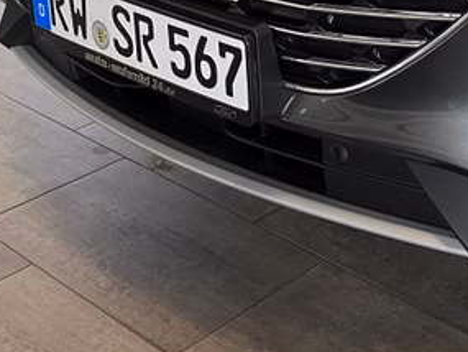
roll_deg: -1.1
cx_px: 580
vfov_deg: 18.6
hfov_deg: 24.0
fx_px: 987
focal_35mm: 73
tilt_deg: -15.0
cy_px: -122
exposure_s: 1/50
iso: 100
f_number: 1.6
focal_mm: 5.1
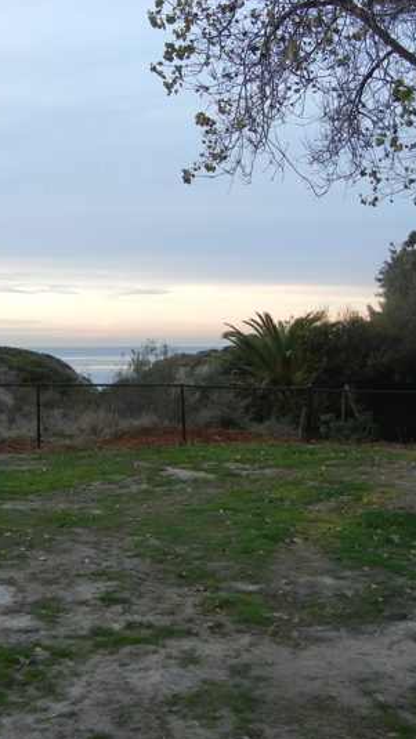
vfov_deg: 46.4
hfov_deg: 26.6
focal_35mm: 44
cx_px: 86
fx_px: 863
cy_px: 369
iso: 160
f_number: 3.5
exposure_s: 1/51.8
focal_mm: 5.4
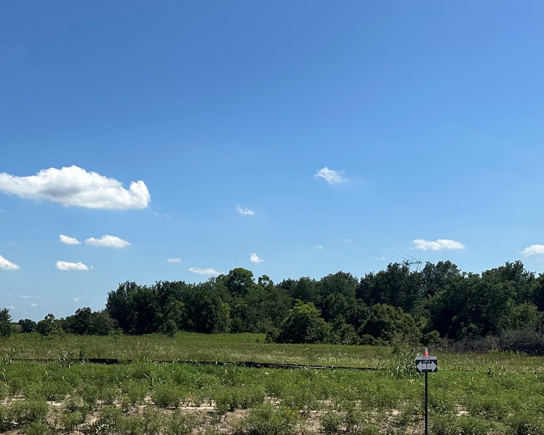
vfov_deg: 30.9
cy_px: 322
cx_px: 81
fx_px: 773
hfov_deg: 36.9
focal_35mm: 48
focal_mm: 6.86
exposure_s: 1/7576
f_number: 1.78
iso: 80
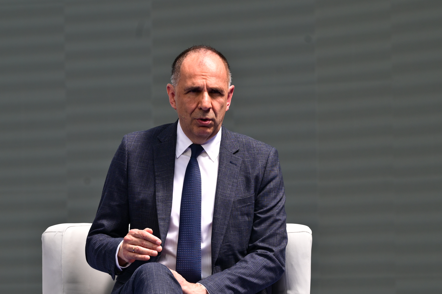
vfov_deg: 4.6
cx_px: 221
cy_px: 147
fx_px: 3683
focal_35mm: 300
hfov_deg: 6.9
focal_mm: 200
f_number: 7.1
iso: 400
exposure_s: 1/500
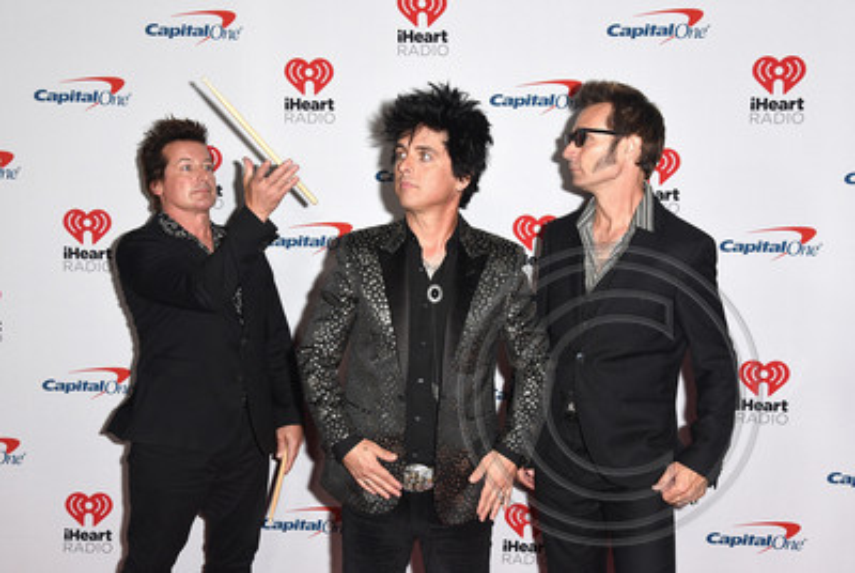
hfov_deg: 50.6
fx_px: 904
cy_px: 286
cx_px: 428
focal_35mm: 38
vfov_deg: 35.2
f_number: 8
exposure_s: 1/200
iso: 1000
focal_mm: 38
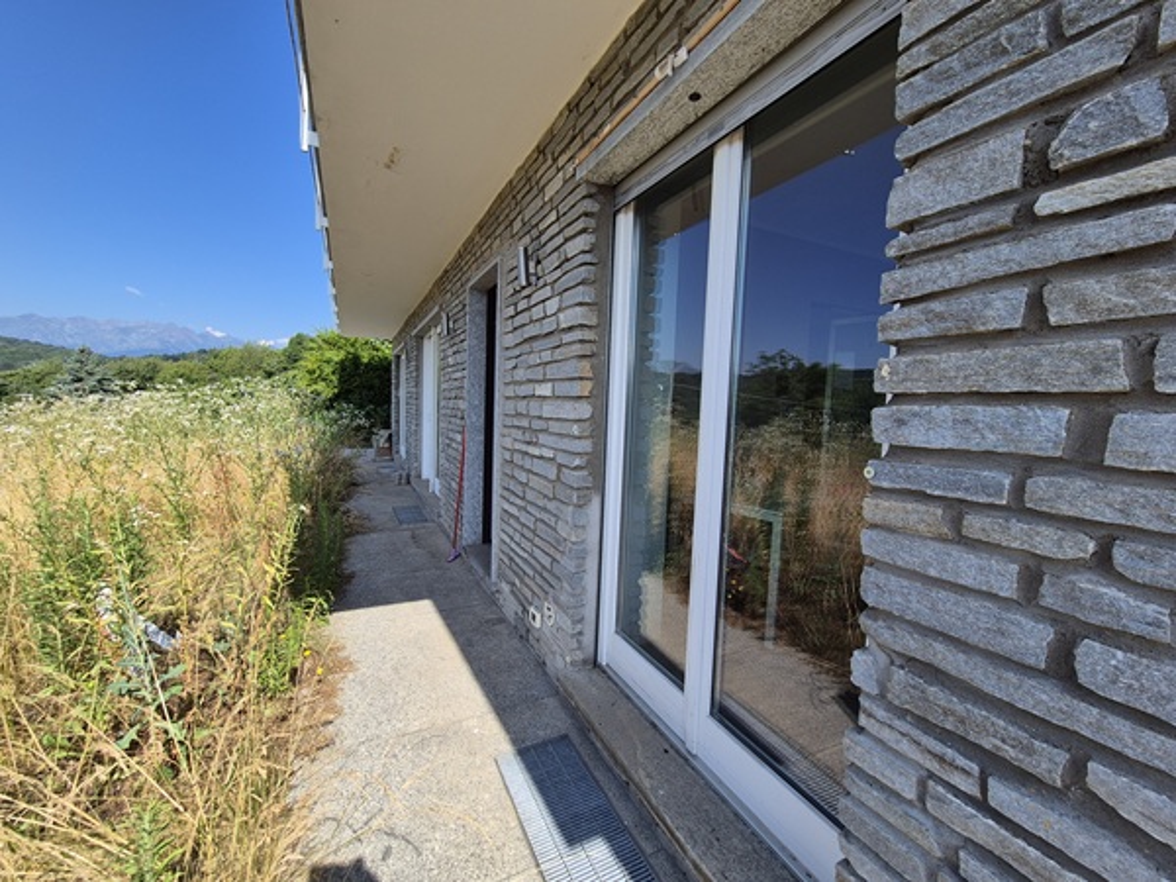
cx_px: 588
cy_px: 441
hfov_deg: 106.2
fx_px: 442
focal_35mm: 13
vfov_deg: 89.9
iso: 50
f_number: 2.2
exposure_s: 1/1380
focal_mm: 2.2
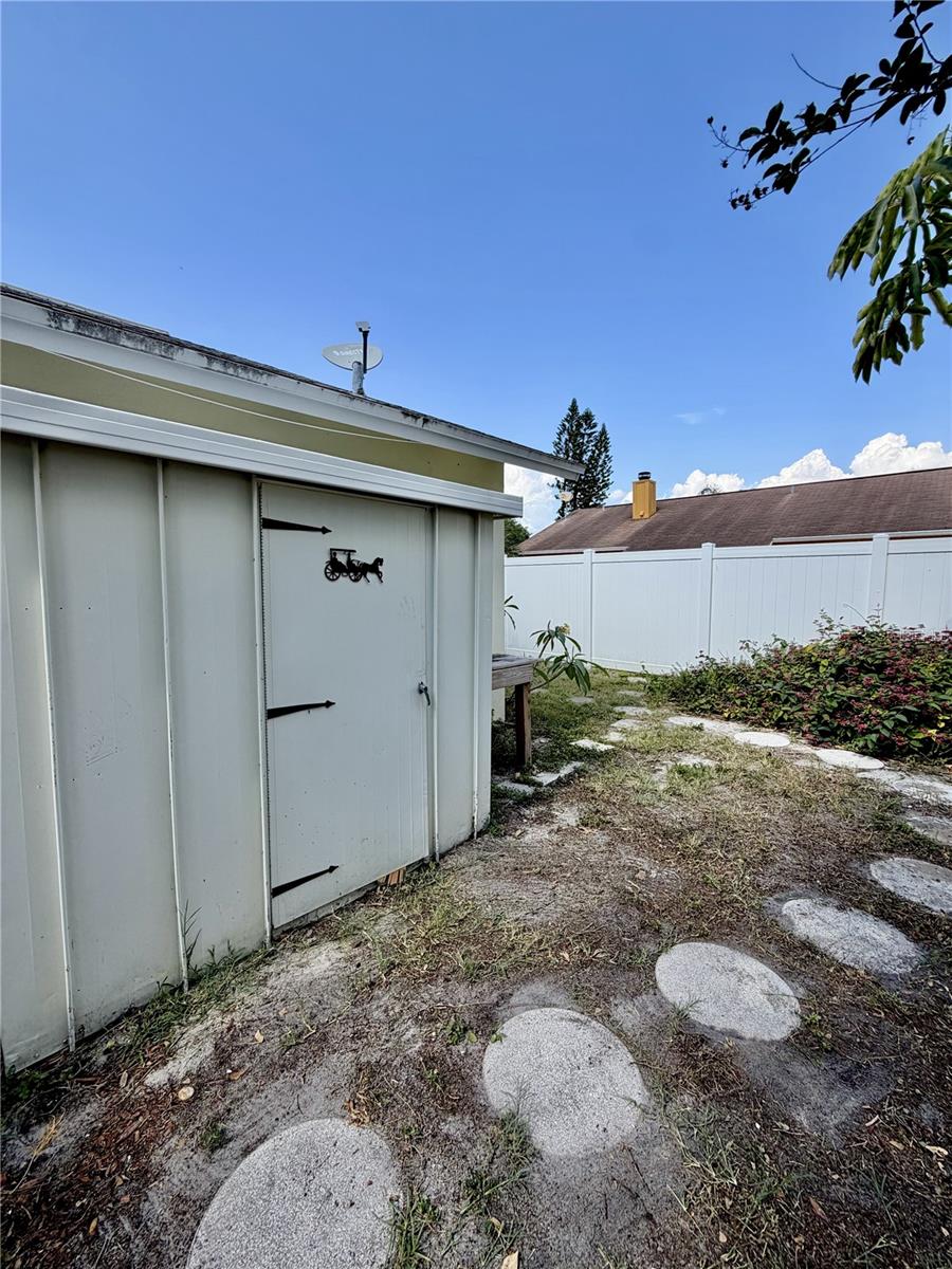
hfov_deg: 85.7
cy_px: 634
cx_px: 476
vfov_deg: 102.1
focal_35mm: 14
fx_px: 513
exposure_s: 1/770
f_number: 2.2
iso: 32
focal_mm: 2.22
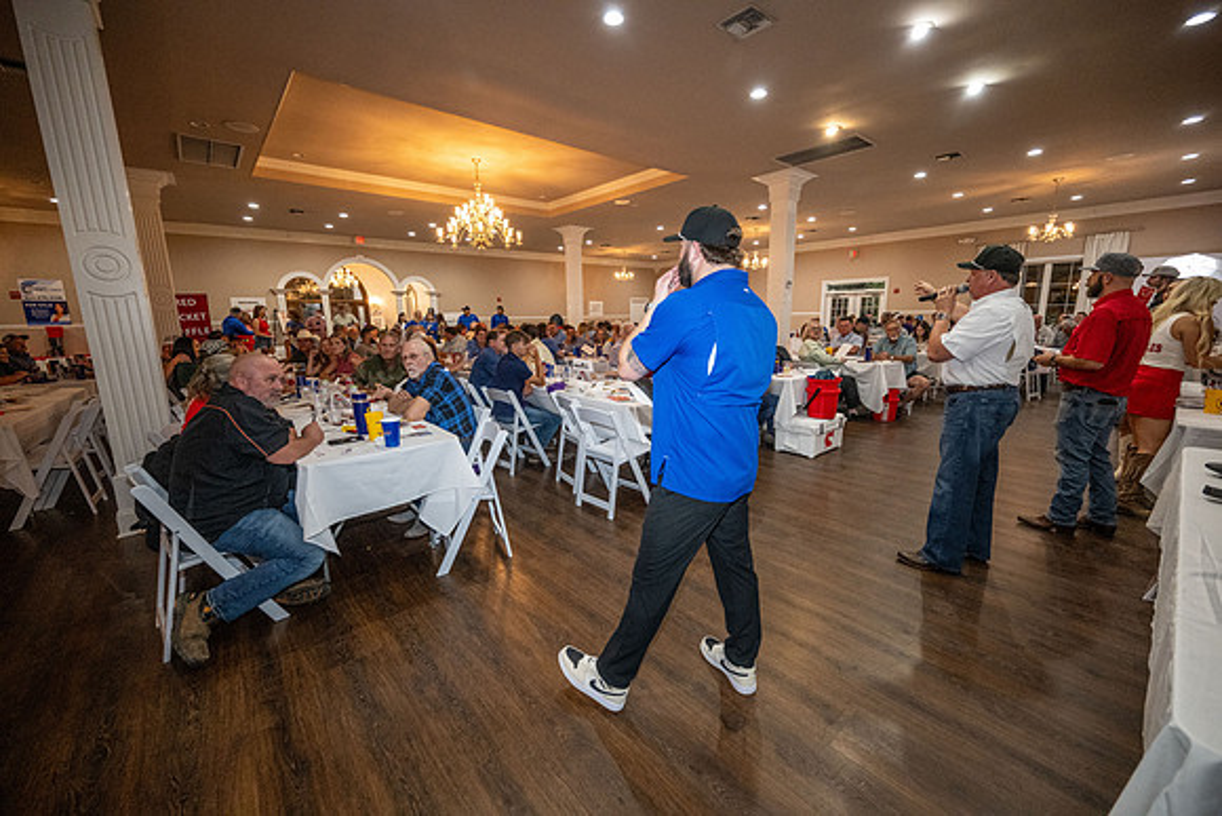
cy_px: 408
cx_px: 611
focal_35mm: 14
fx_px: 475
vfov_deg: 81.2
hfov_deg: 104.2
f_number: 4
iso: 3600
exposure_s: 1/200
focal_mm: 14
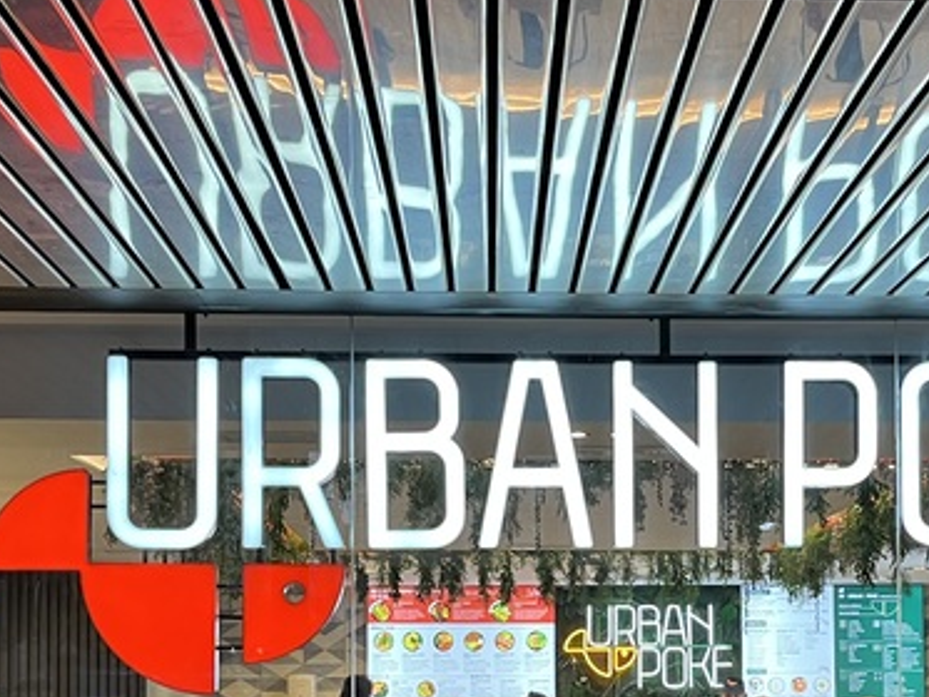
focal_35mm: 68
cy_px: 591
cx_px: 621
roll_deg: +0.4
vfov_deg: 21.3
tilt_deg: +1.7
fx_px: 1826
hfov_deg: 28.4
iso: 80
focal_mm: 5.1
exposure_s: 1/50
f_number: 1.6
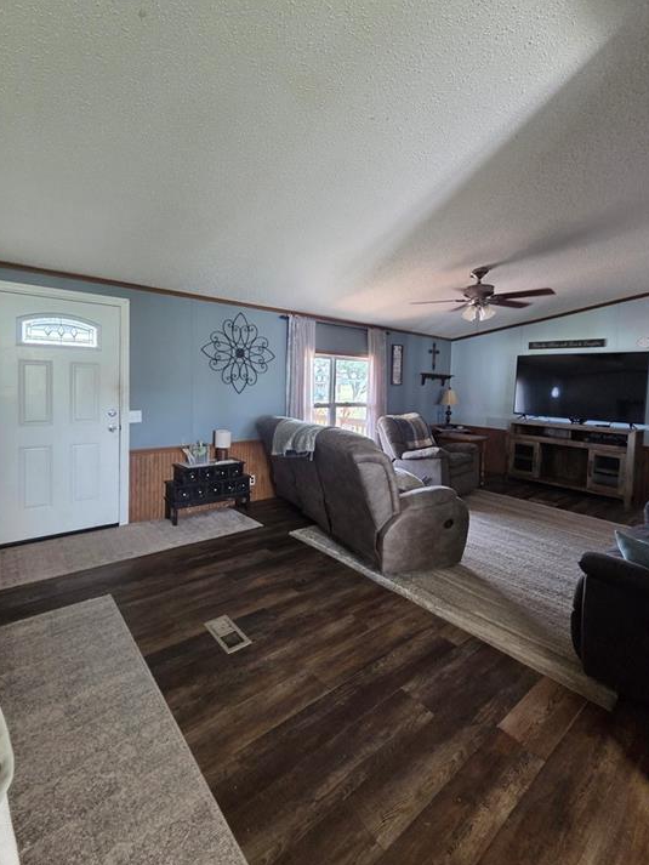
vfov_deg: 101.9
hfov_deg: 85.7
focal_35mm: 14
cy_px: 404
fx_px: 350
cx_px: 315
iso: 640
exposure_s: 1/60
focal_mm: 2.2
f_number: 2.2
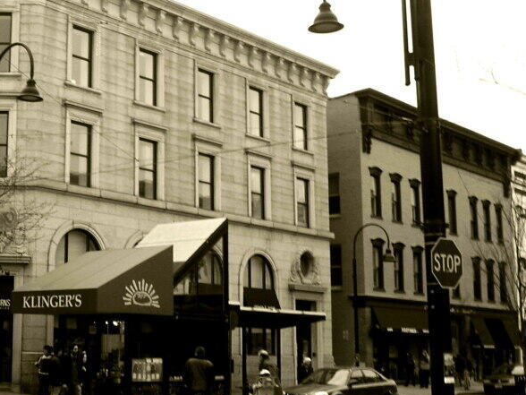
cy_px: 185
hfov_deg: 30.5
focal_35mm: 61
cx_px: 71
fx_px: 927
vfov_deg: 24.0
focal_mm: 7.18
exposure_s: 1/45
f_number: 6.7
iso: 64
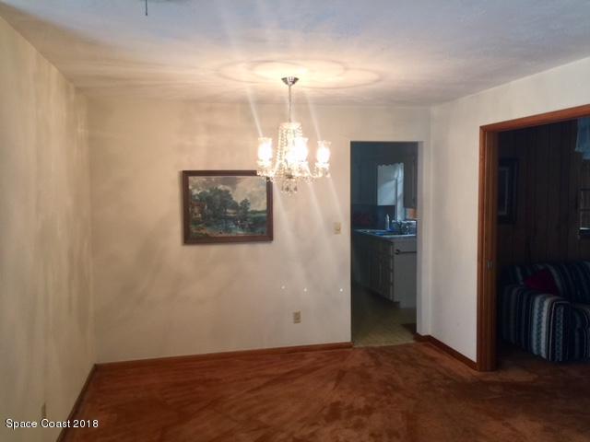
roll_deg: -0.2
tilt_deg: -4.1
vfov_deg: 48.2
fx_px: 494
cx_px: 295
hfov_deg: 61.7
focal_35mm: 29
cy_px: 221
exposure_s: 1/15
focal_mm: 4.15
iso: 40
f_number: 2.2
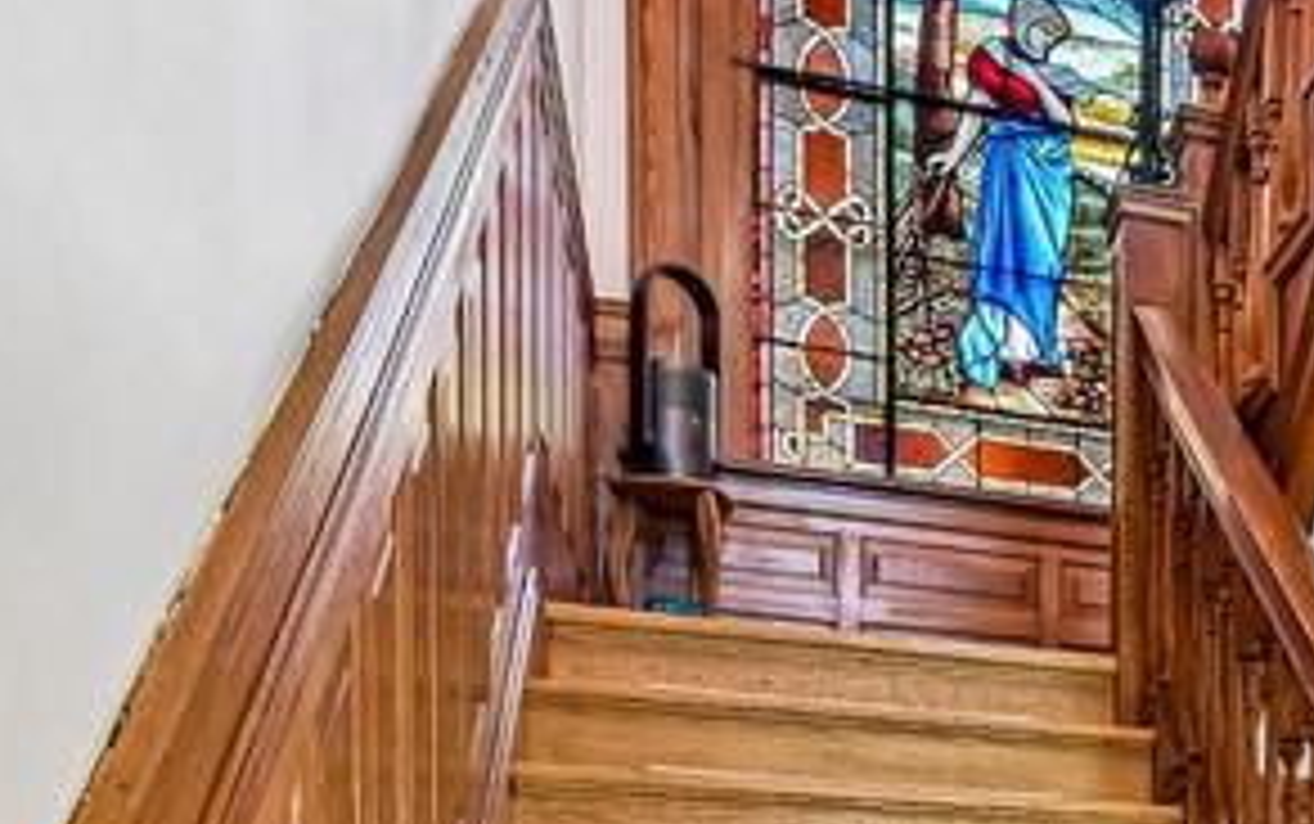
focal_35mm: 50
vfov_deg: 22.8
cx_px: 1458
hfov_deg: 34.5
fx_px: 1792
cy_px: 1096
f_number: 8
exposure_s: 1/1.67
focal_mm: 14
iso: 400
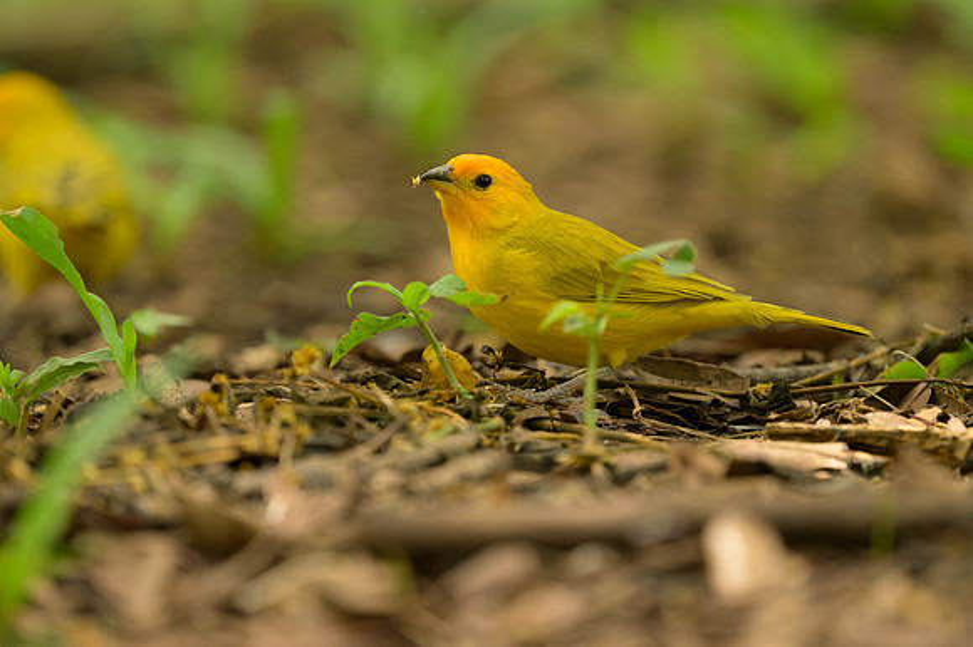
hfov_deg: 2.5
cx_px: 486
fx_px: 22690
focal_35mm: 840
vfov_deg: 1.6
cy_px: 324
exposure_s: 1/320
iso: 800
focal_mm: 560
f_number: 4
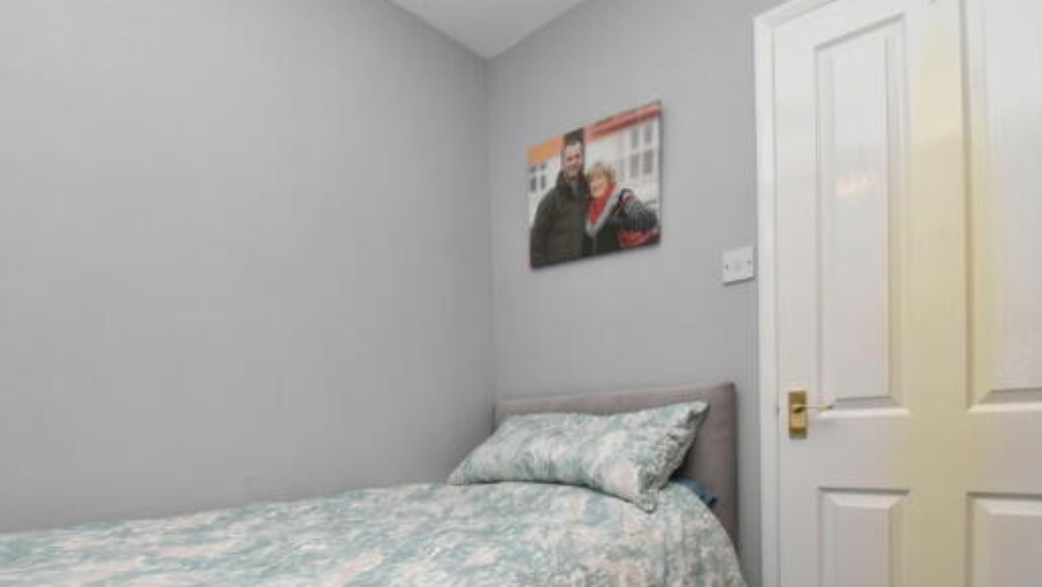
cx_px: 485
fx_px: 553
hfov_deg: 86.5
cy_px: 430
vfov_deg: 53.7
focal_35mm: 20
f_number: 9
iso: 640
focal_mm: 10
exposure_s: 1/60
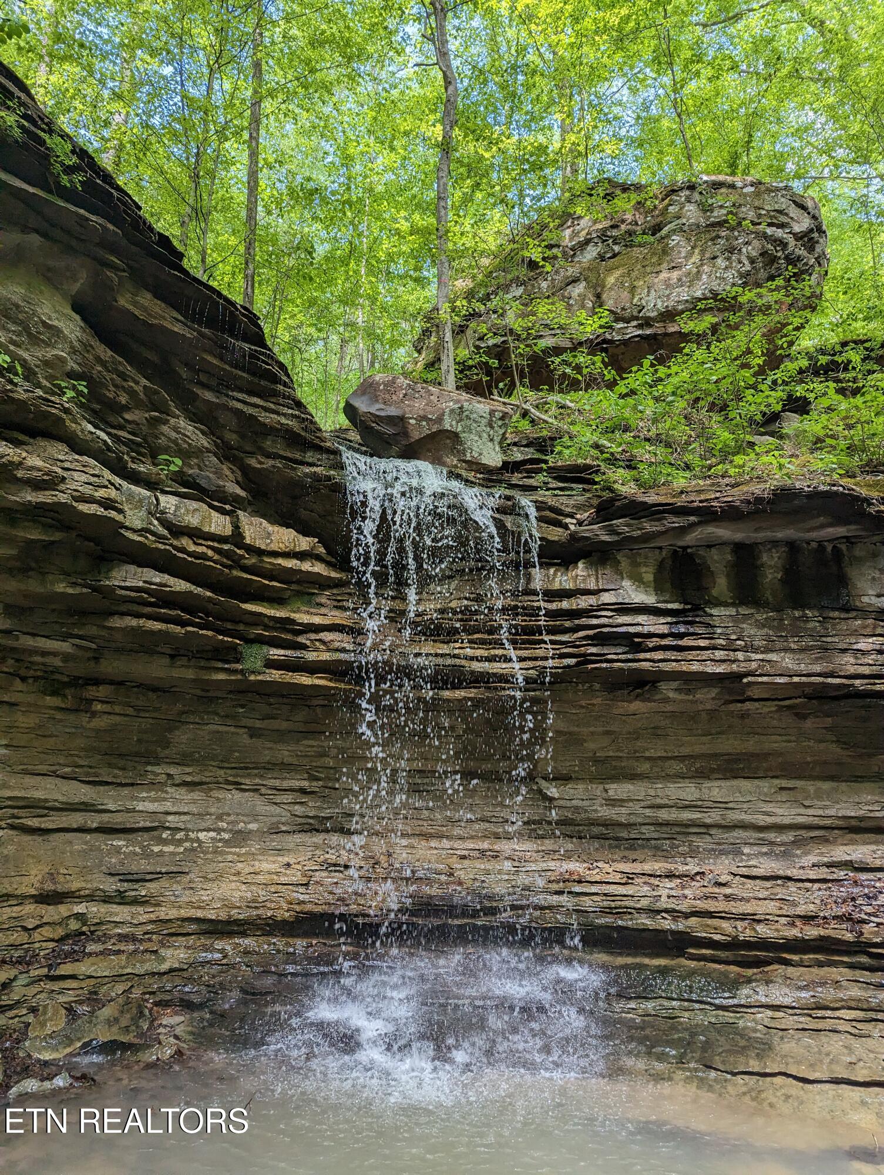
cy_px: 588
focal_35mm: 24
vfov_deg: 71.5
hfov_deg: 56.9
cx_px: 442
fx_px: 815
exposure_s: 1/273
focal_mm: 6.81
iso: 79
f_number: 1.85
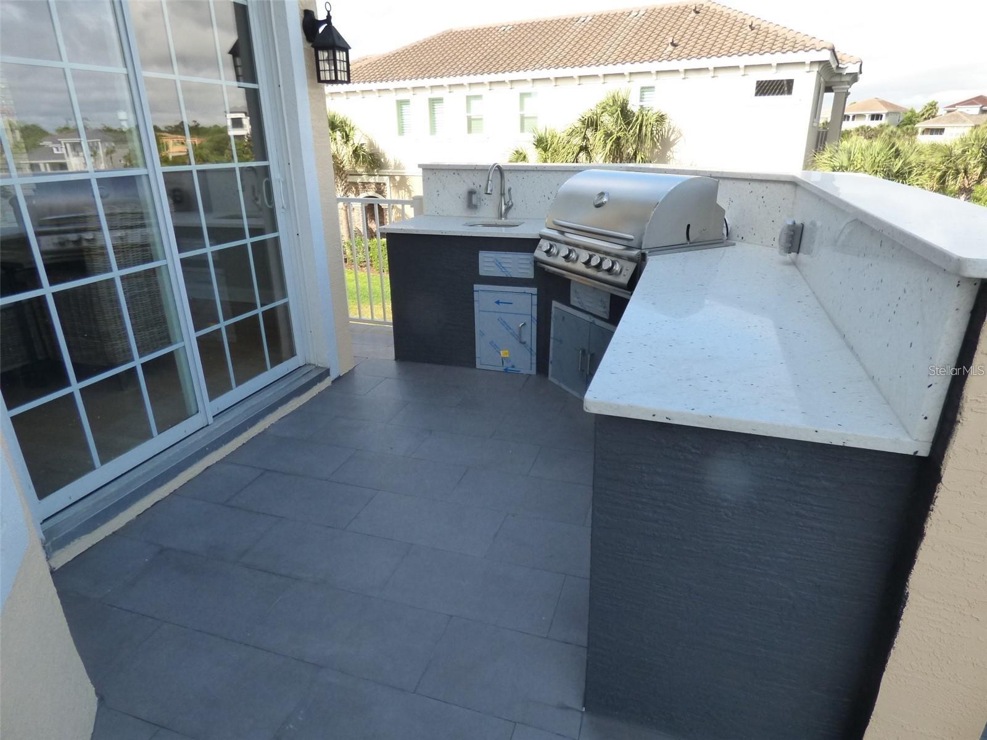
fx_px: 570
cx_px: 494
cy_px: 370
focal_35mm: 20
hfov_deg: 81.7
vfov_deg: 66.0
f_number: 2.8
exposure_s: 1/640
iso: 200
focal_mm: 3.58
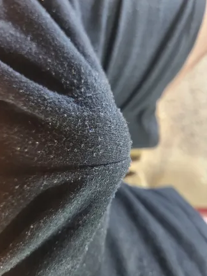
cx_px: 105
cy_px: 142
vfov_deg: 71.5
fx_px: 191
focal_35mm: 24
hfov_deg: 56.9
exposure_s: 1/25
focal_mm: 5.4
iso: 800
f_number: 1.8
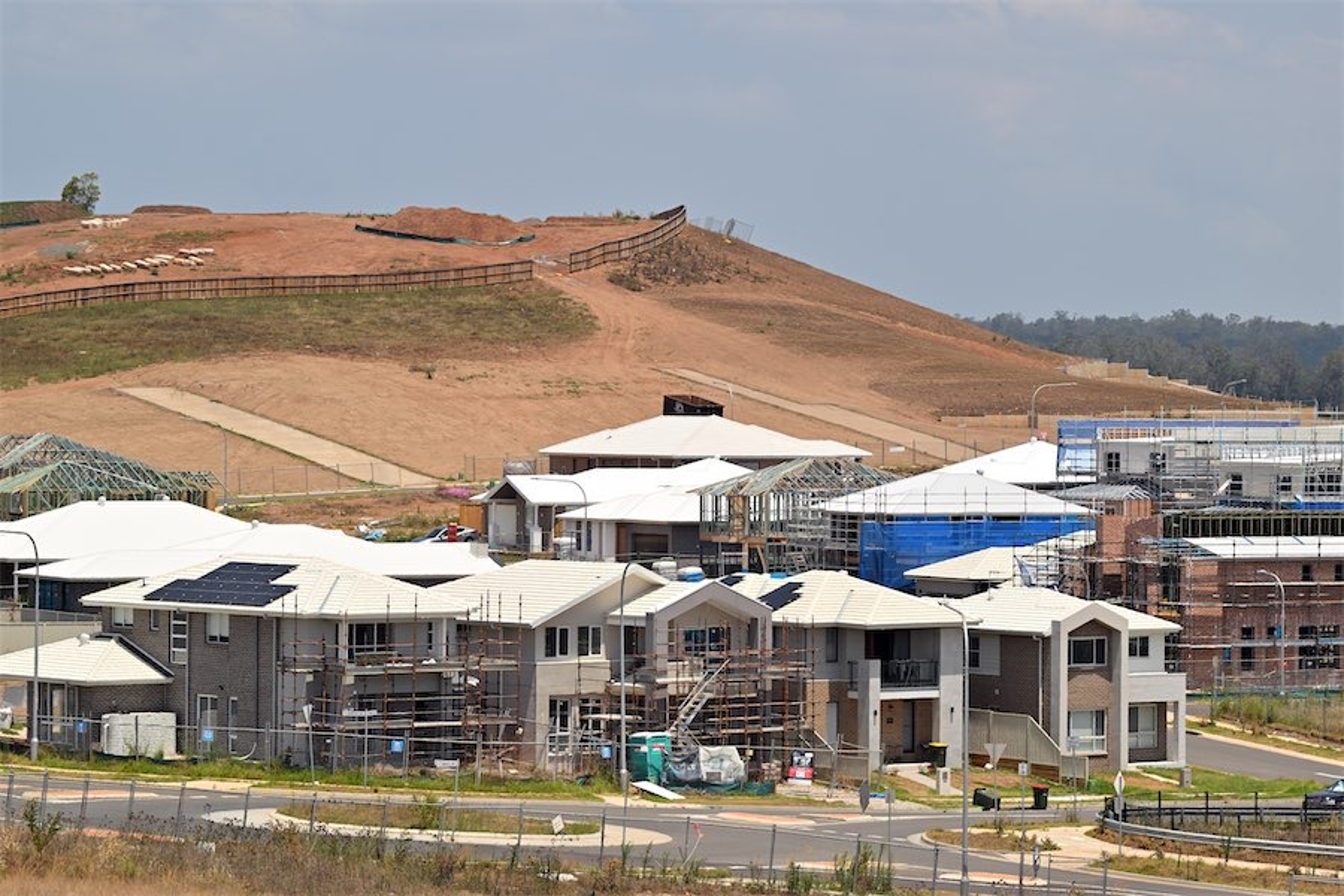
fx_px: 5413
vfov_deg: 9.5
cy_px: 448
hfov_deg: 14.2
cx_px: 672
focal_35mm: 145
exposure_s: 1/500
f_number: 11
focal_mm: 145
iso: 250
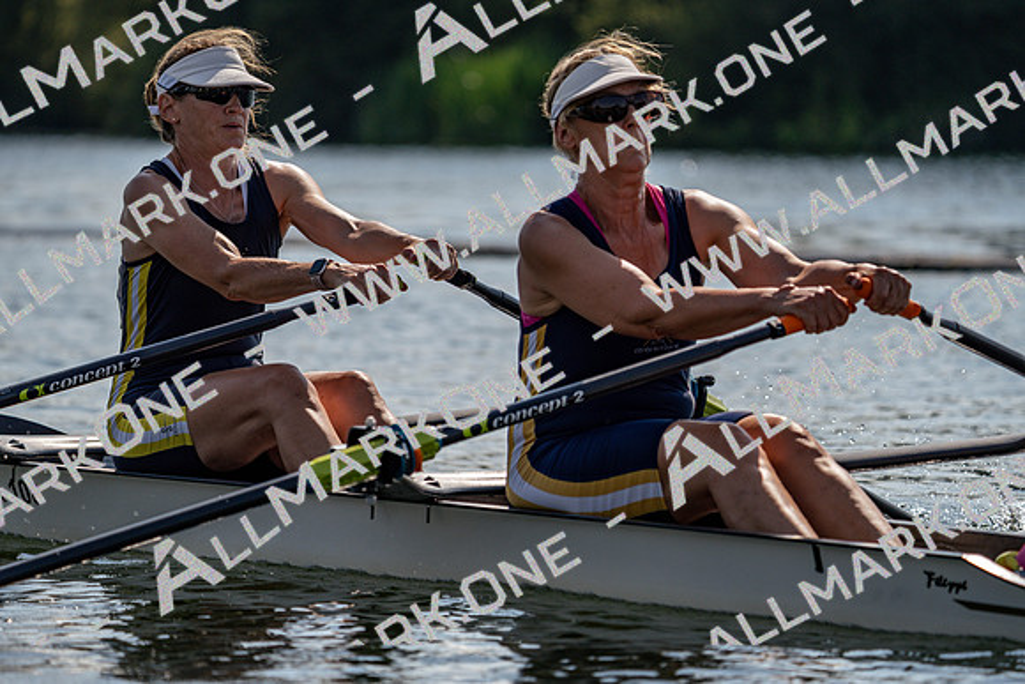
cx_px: 512
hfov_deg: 7.5
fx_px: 7774
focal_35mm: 273
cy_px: 342
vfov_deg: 5.0
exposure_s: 1/1600
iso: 125
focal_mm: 273
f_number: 5.6
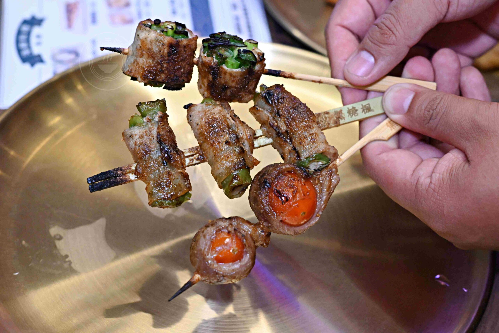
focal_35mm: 75
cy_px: 166
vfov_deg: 18.2
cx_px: 250
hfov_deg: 27.0
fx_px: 1040
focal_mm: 50
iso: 4000
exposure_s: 1/100
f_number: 3.5
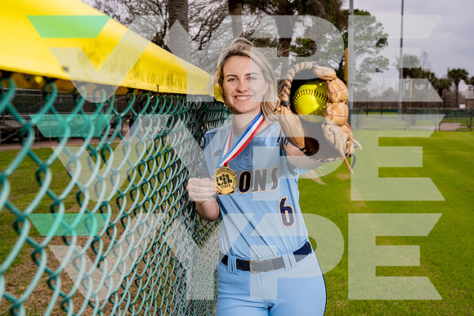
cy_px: 158
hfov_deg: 54.4
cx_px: 237
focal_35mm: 35
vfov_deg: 37.9
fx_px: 461
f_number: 5
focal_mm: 35
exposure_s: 1/250
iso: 100
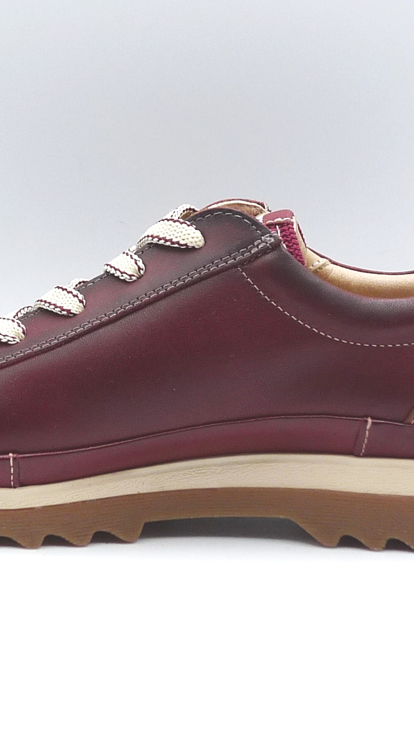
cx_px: 172
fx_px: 1424
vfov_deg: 29.0
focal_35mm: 73
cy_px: 368
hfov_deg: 16.5
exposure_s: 1/200
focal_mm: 4.9
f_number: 4
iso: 100
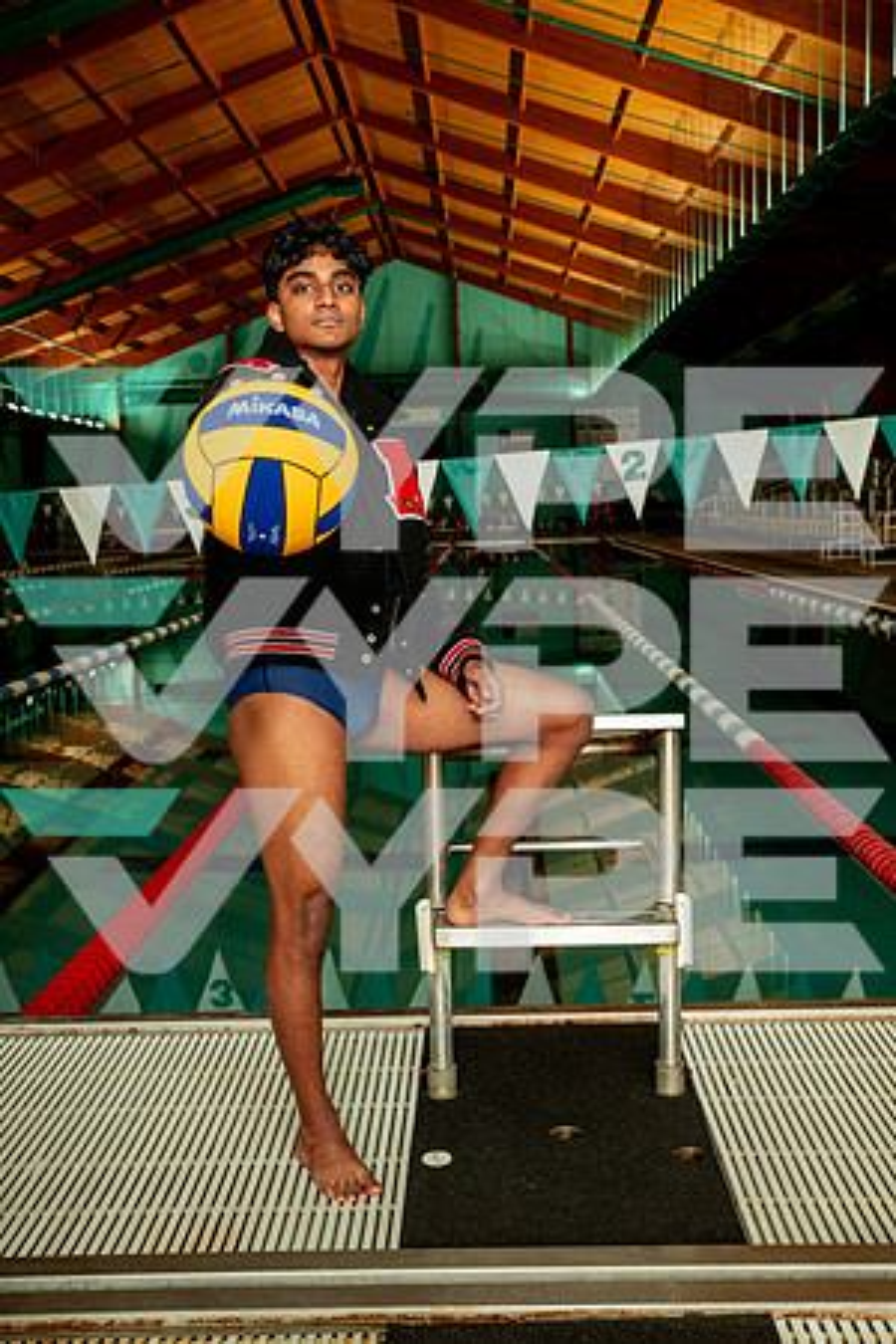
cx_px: 448
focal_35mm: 38
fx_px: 1419
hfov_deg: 35.1
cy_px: 672
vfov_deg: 50.7
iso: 800
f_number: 7.1
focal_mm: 38
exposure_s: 1/200
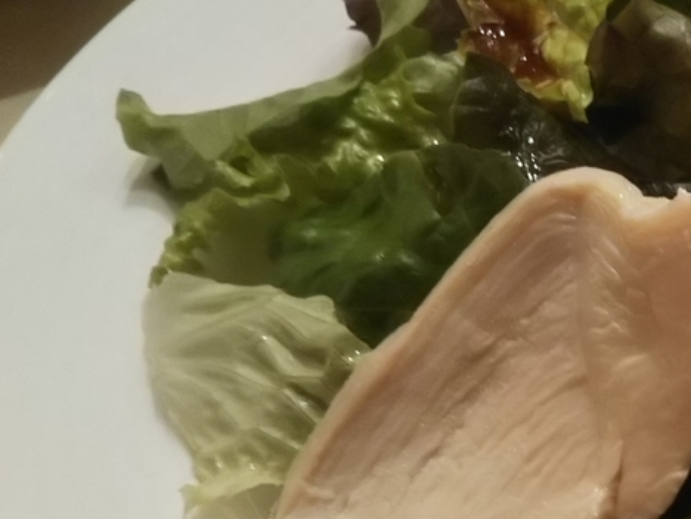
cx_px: 824
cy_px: 436
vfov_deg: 18.9
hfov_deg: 23.3
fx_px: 1537
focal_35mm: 77
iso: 64
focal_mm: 4
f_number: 2.2
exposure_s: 1/30
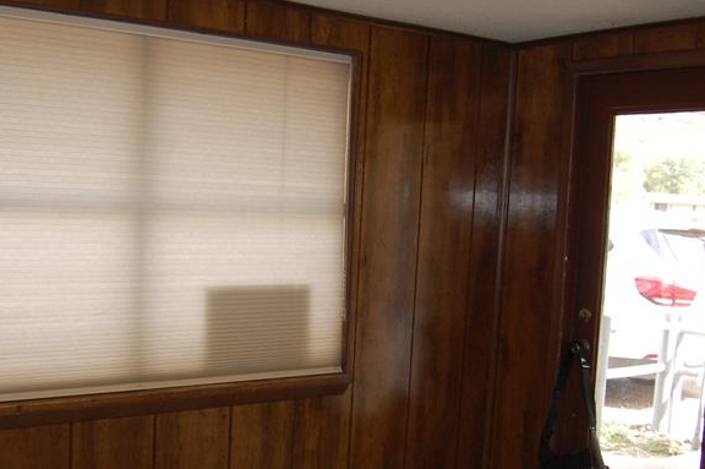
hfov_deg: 41.1
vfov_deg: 28.0
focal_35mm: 48
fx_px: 939
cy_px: 285
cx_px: 345
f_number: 3.5
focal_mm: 18
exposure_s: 1/160
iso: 400
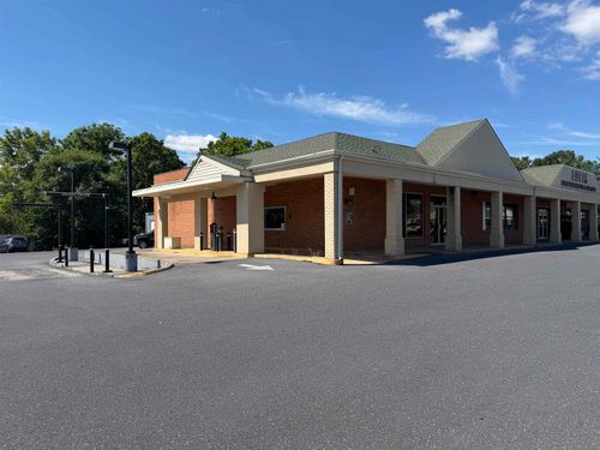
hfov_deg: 71.6
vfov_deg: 56.8
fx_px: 416
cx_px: 300
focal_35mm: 24
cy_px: 225
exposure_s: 1/4167
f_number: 1.78
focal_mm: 6.76
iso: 80
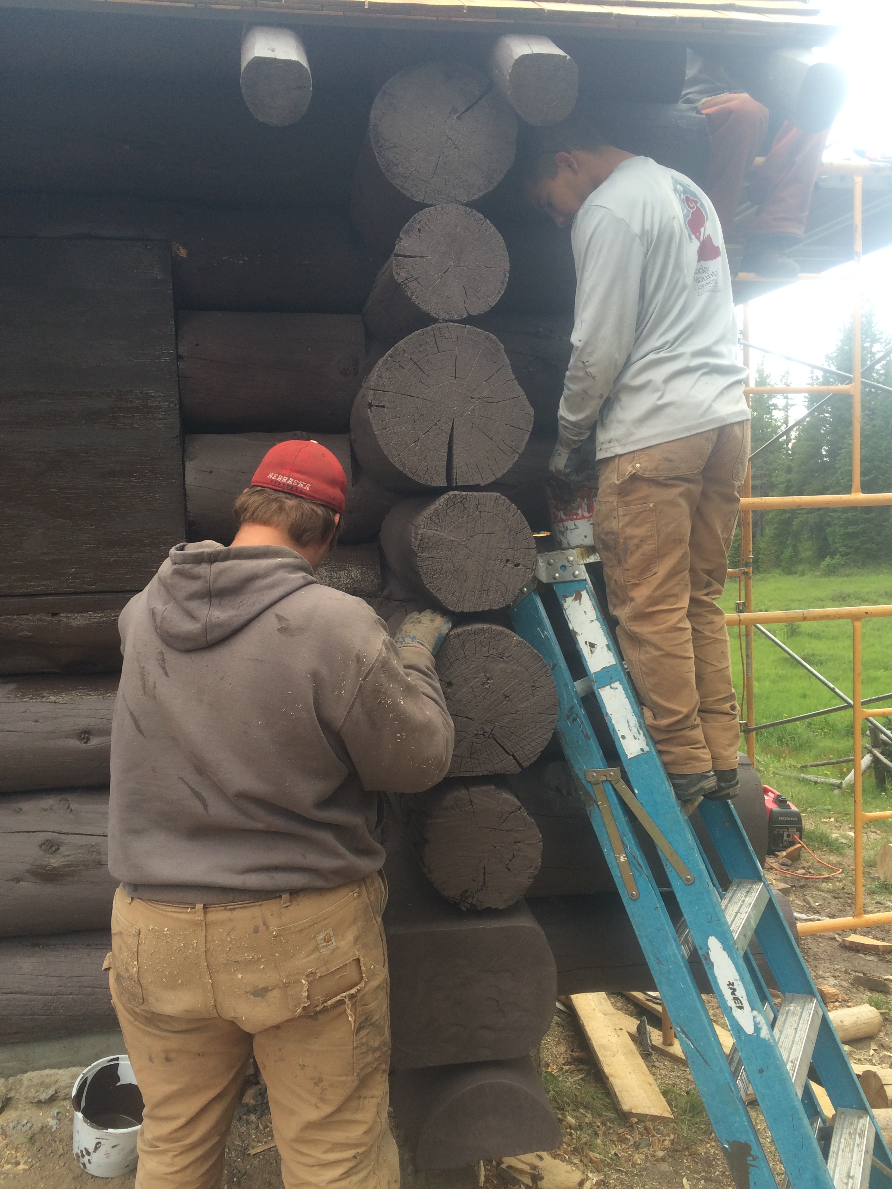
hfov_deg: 48.2
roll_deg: +2.8
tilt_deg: -7.6
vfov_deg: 61.7
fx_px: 996
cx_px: 446
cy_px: 594
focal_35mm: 29
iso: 32
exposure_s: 1/208
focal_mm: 4.15
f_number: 2.2
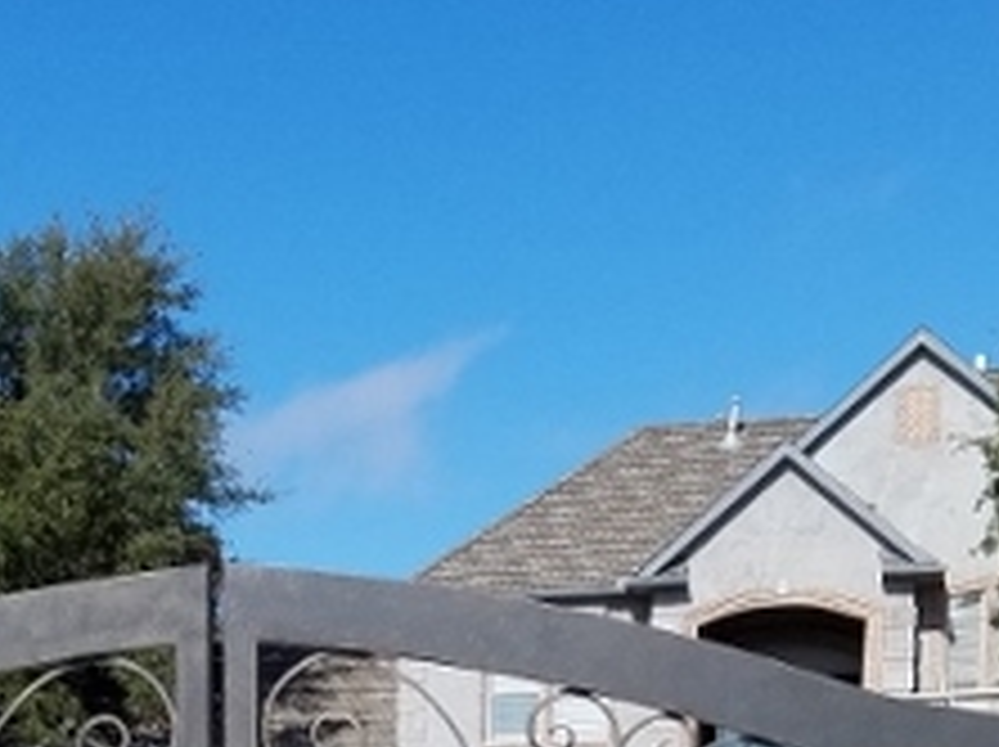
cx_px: 382
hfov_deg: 23.8
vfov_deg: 16.5
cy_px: 1087
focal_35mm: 82
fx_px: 2364
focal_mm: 4.2
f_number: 1.7
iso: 50
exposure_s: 1/2976
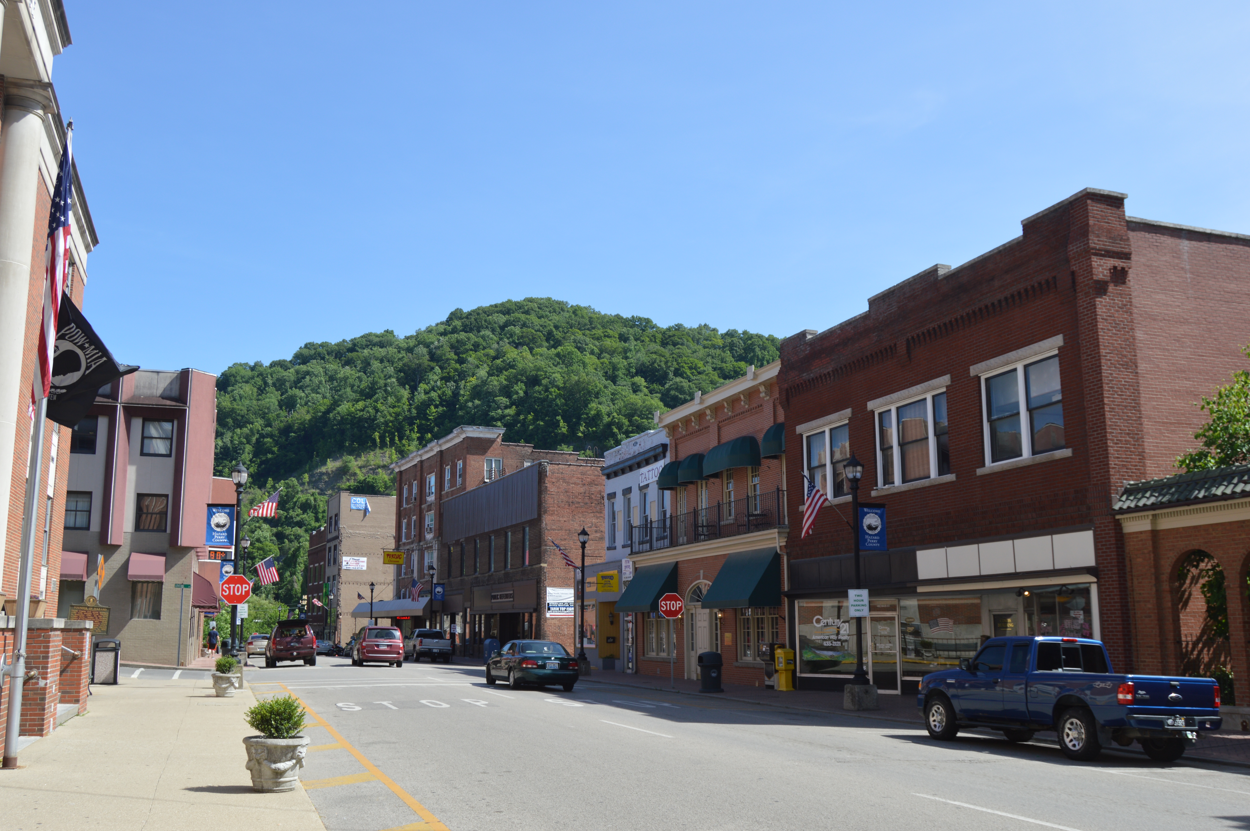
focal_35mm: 33
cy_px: 416
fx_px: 1145
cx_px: 625
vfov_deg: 39.9
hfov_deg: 57.3
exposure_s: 1/200
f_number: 7.1
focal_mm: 22
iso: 100
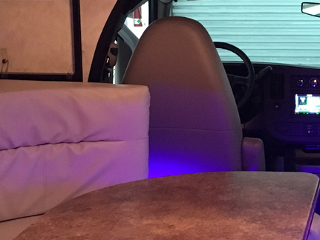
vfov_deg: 15.2
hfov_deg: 19.5
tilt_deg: -9.9
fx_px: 896
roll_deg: +0.0
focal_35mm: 97
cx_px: 336
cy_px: 71
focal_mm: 4.15
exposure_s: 1/15
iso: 400
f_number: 2.2
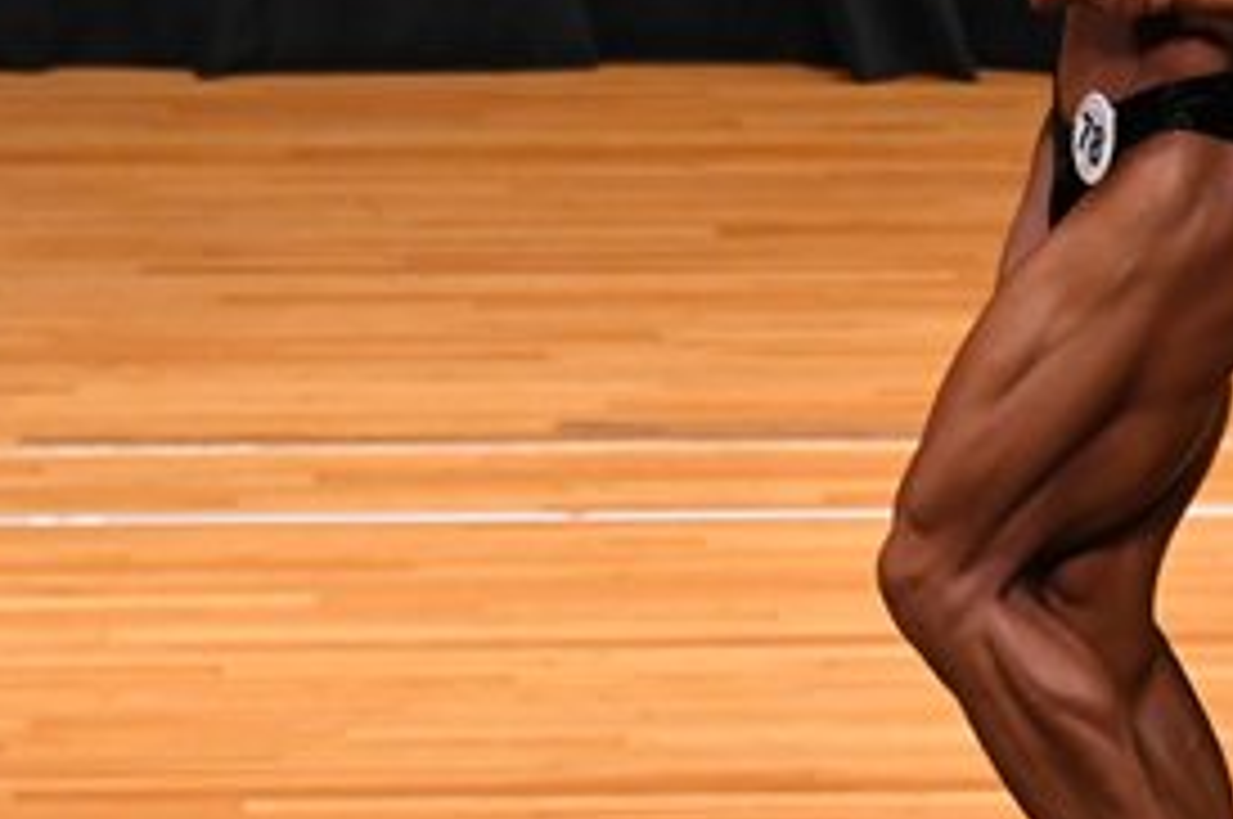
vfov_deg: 2.0
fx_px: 23228
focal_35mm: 679
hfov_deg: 3.0
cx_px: 1514
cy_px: 81
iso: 4000
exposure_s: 1/400
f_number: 5.6
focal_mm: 160
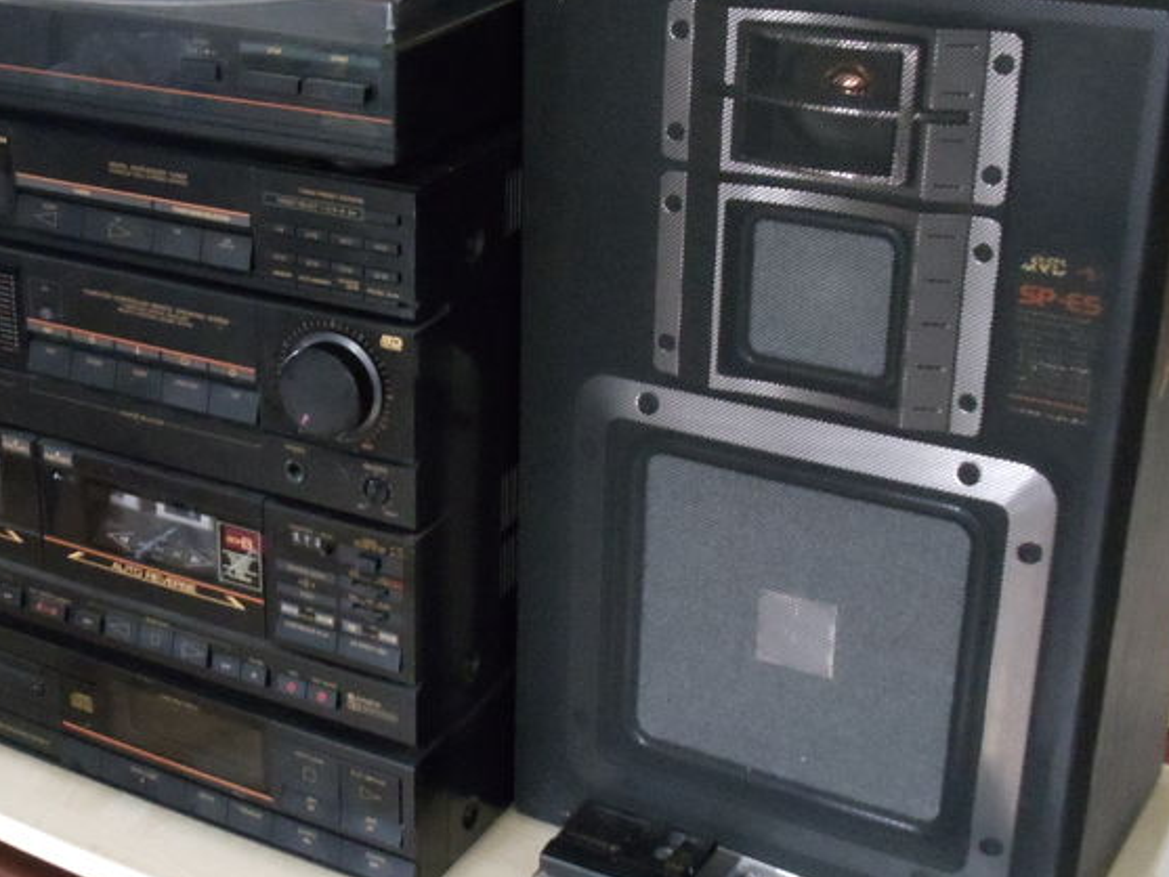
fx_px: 2668
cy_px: 394
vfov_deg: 18.7
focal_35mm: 79
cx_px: 290
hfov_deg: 24.4
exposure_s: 1/40
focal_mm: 6
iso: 800
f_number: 3.5
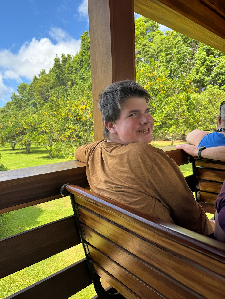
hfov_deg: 56.8
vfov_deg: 71.6
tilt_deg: -6.1
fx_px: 208
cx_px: 112
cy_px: 150
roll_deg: +0.3
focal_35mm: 24
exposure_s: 1/588
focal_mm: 6.76
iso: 80
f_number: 1.78
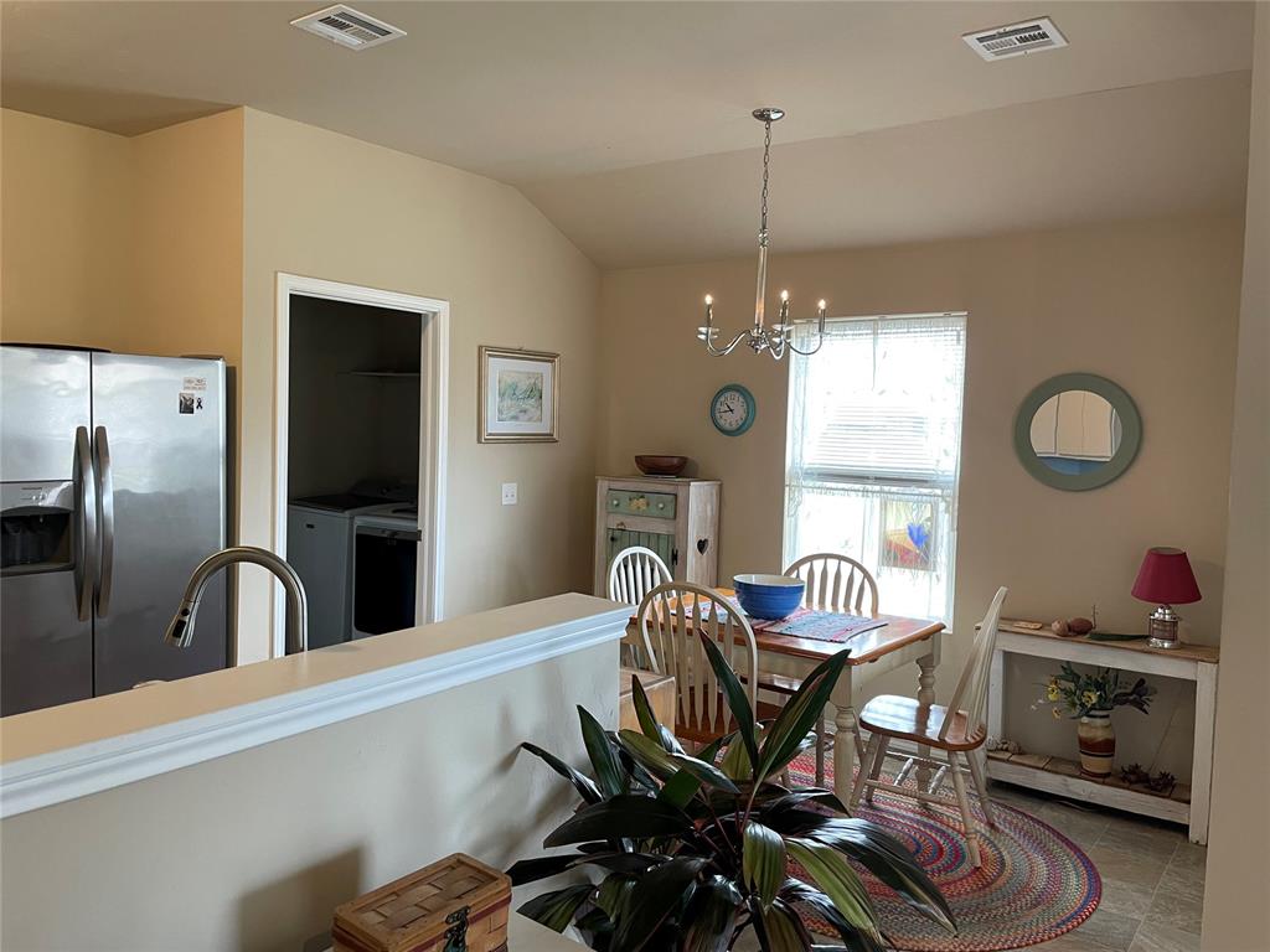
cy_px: 476
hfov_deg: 67.3
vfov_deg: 53.1
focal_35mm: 26
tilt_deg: -4.1
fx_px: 954
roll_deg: -1.2
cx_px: 635
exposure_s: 1/60
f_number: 1.6
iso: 125
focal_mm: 4.2
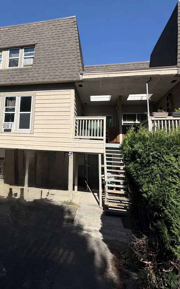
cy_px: 115
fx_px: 196
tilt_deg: +11.8
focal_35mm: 25
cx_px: 42
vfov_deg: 71.8
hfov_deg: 47.2
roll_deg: -2.2
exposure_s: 1/2985
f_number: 2.2
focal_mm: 2.22
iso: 50
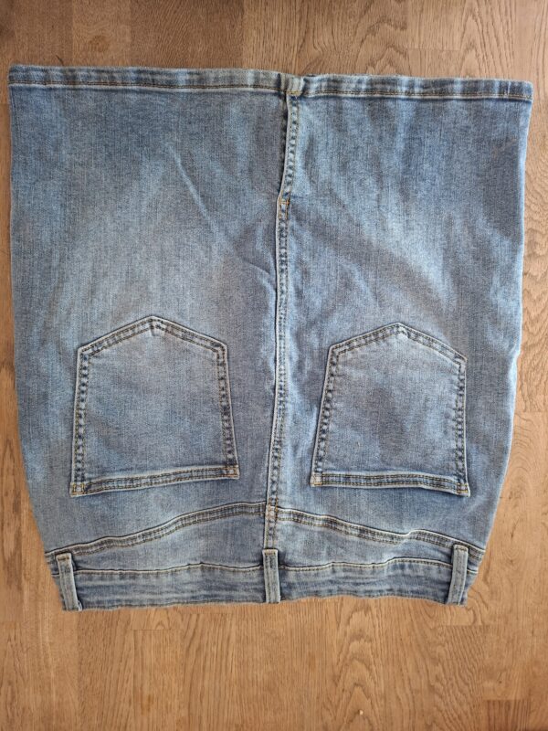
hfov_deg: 58.9
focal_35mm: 23
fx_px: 485
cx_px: 274
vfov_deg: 73.9
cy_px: 366
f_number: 1.8
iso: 400
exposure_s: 1/33
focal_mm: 5.54
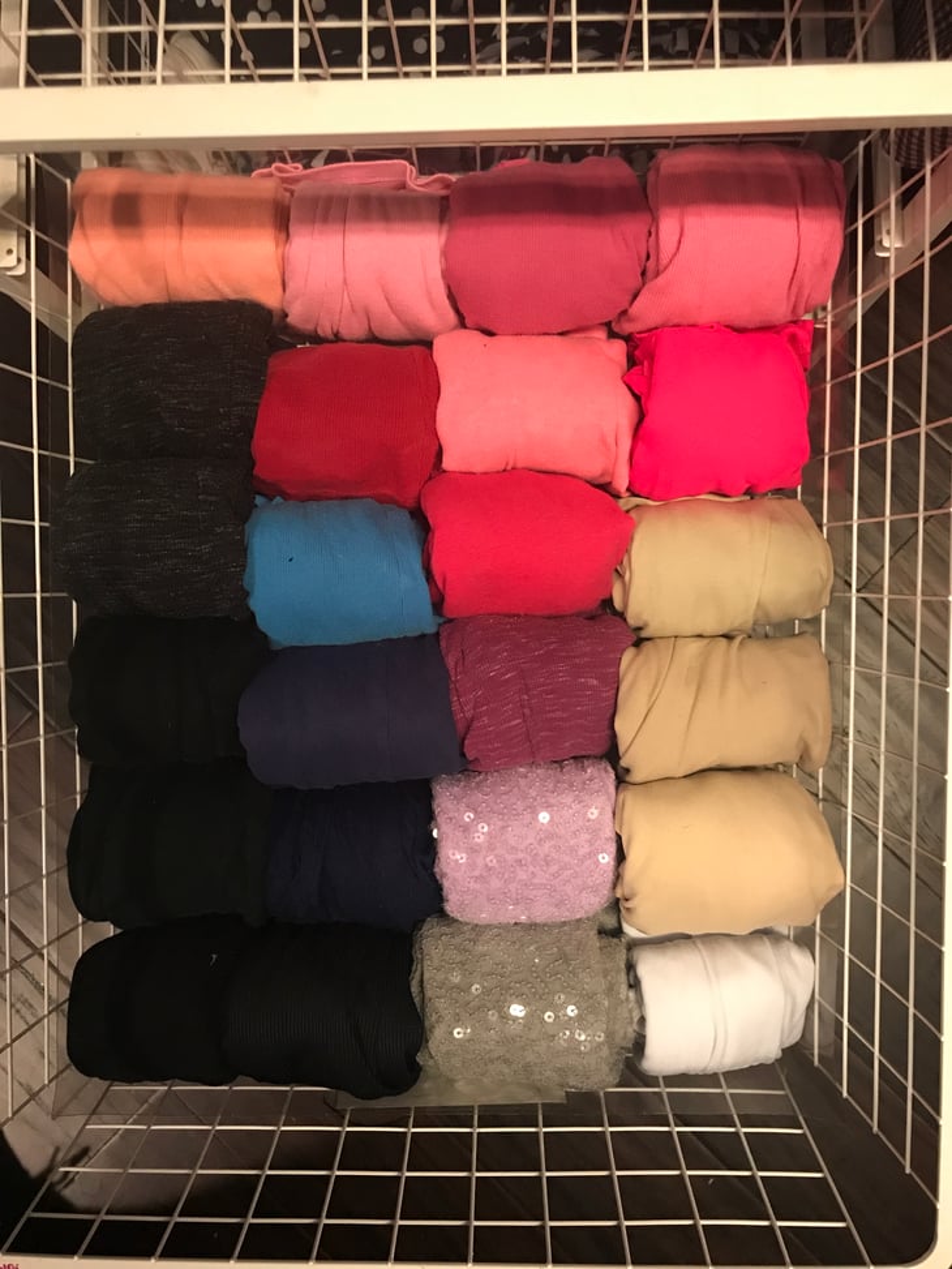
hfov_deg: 49.8
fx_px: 1027
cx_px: 476
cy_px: 634
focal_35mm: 28
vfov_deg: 63.4
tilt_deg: -85.9
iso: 100
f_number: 1.8
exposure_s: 1/15
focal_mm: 3.99
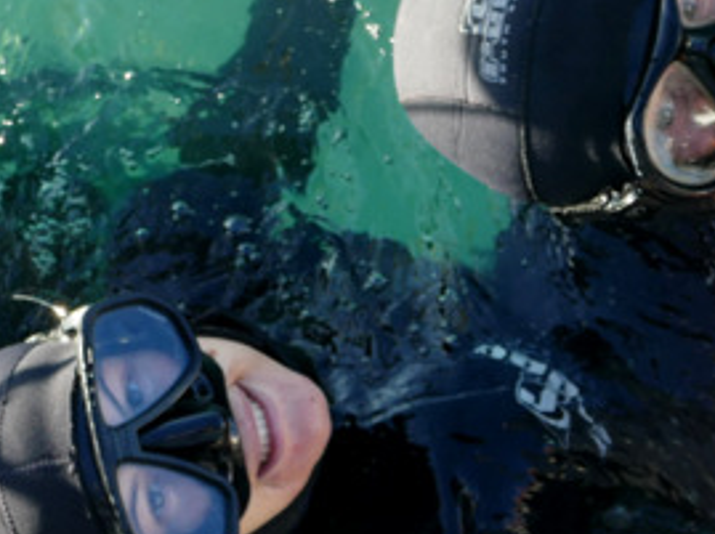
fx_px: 1774
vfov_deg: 17.1
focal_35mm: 86
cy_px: 169
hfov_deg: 22.6
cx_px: 170
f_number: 3.2
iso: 125
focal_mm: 14.76
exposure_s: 1/320
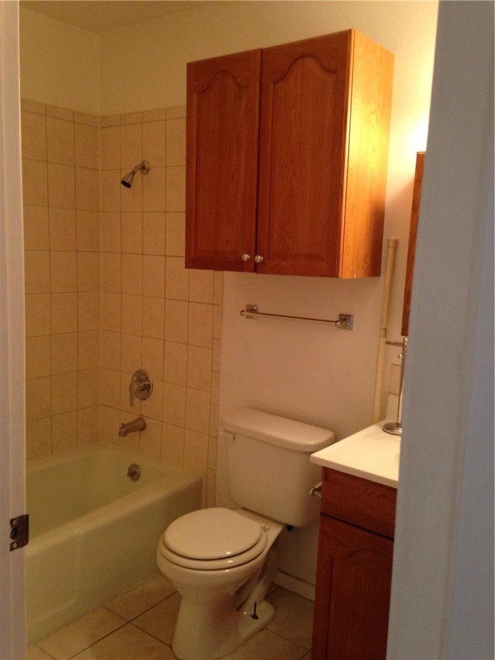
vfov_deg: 55.4
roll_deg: -0.5
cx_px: 248
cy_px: 330
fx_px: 629
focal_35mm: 33
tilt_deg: -7.6
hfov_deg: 42.9
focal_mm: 4.12
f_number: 2.4
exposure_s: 1/20
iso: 160
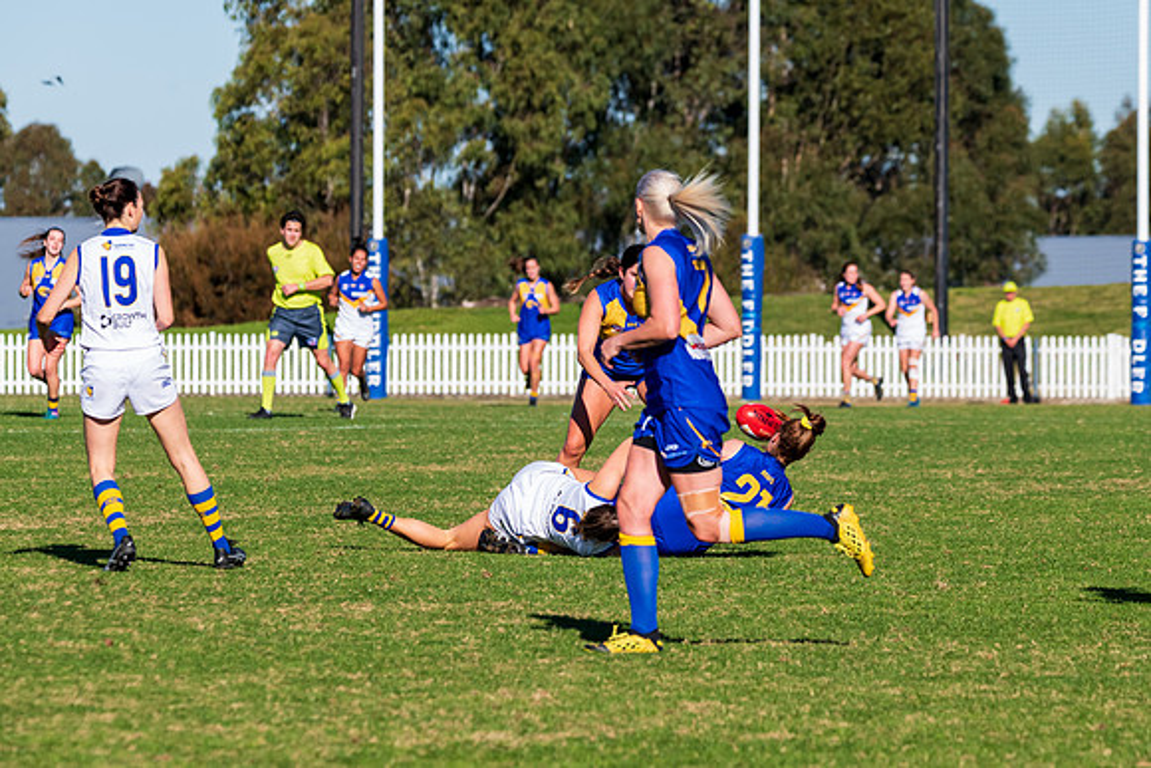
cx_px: 573
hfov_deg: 7.2
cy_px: 382
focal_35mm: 285
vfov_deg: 4.8
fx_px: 9111
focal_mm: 260
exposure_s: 1/2000
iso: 800
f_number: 10
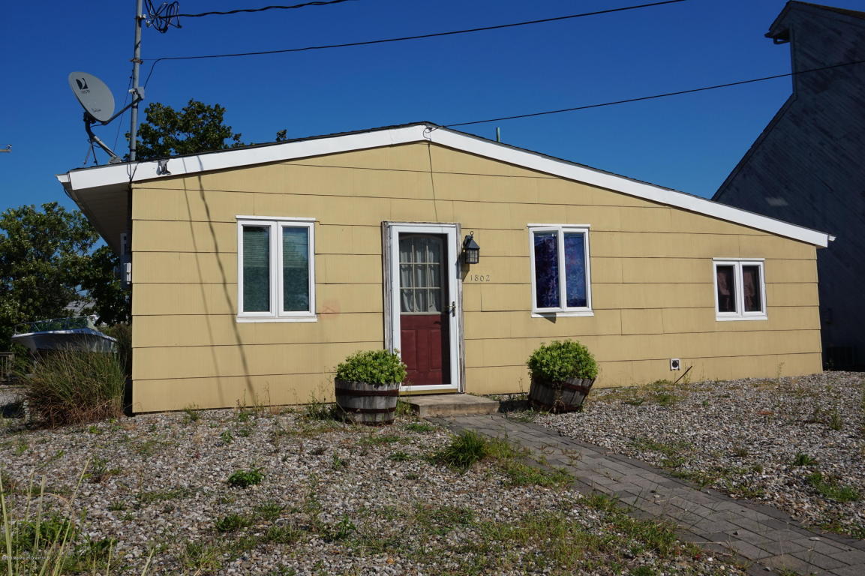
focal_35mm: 30
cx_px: 432
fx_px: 721
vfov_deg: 43.6
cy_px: 288
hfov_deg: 61.9
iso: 100
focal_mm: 20
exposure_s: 1/200
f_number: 14
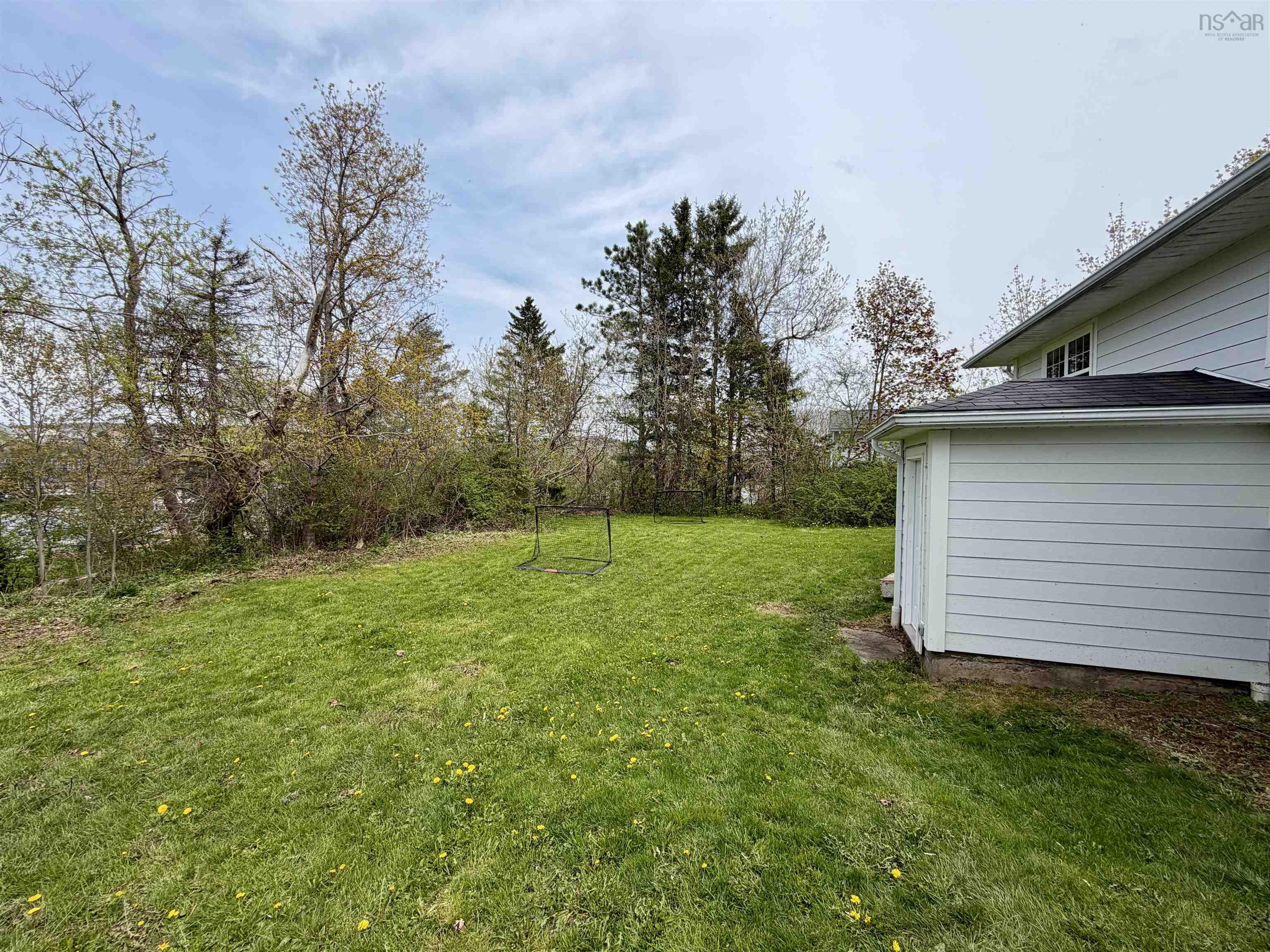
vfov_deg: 85.7
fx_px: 514
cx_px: 635
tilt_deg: -0.9
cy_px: 476
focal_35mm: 14
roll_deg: +0.7
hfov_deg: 102.1
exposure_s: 1/799
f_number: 2.2
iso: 20
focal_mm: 2.22
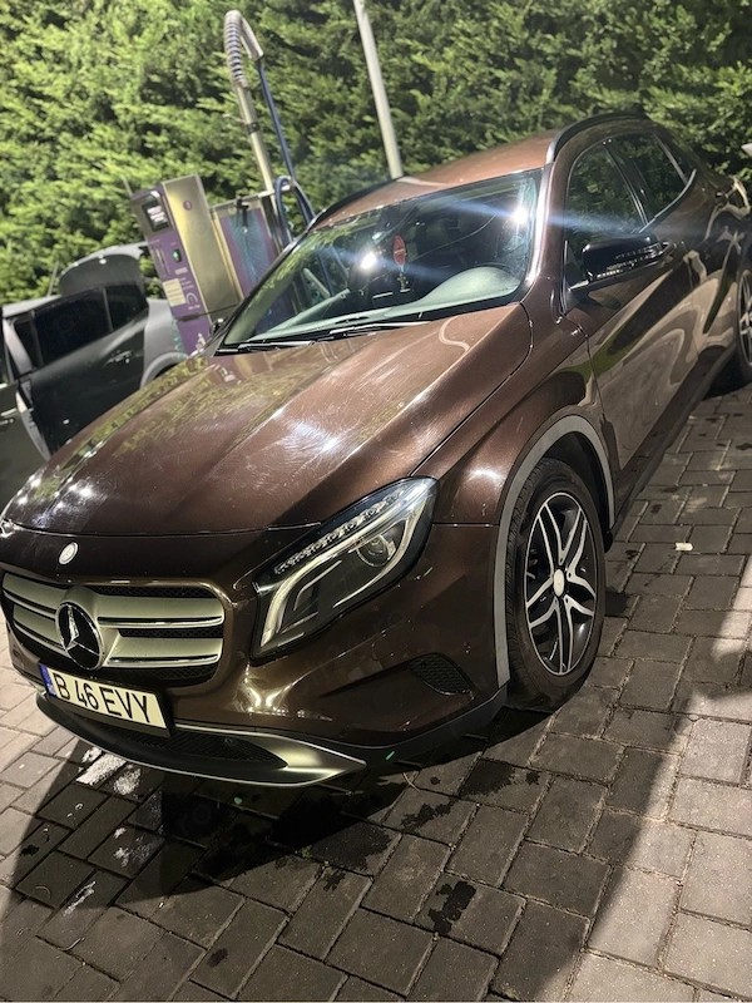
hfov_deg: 53.1
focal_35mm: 26
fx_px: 753
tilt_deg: -20.9
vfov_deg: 67.3
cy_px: 502
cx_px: 376
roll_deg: +16.2
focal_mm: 5.96
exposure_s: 1/25
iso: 640
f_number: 1.6
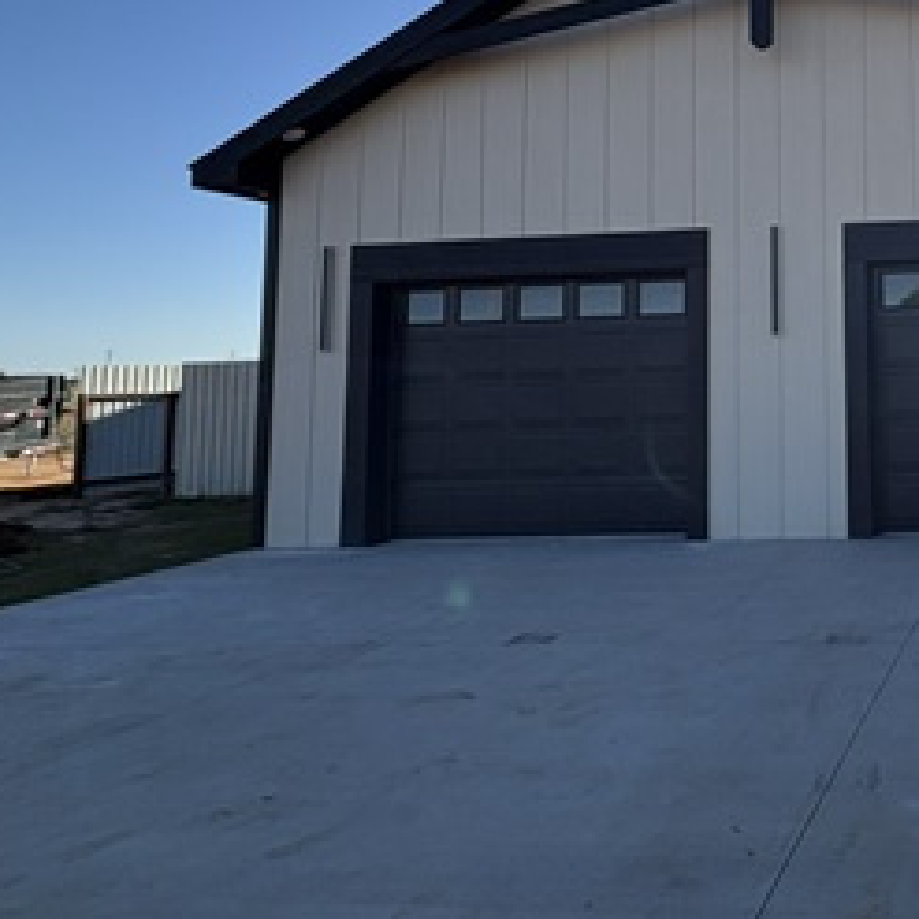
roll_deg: +1.8
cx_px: 986
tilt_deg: +6.6
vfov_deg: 49.7
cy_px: 268
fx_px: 961
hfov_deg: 41.7
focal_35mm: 32
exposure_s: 1/1567
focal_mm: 2.22
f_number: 2.2
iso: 64
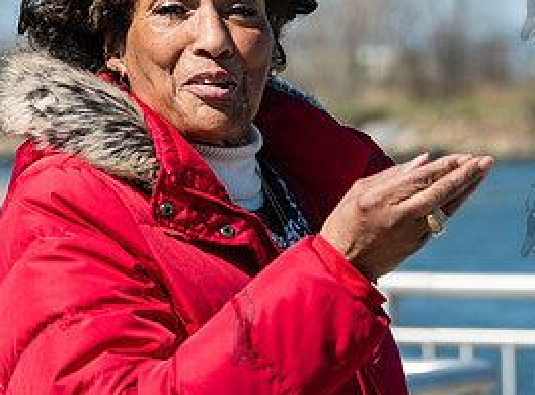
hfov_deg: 9.2
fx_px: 3336
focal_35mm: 217
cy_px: 77
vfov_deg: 6.8
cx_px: 167
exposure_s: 1/640
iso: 64
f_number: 4
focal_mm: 85
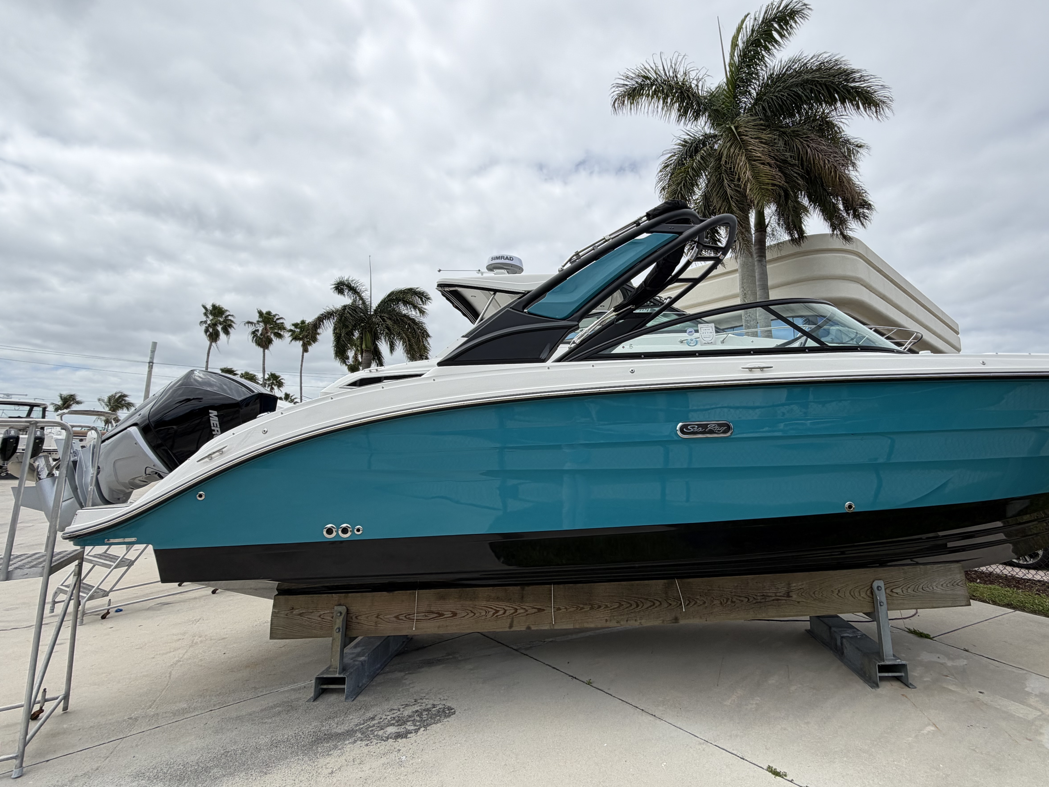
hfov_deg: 90.5
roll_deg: -1.0
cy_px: 359
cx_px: 597
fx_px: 515
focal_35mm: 17
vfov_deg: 74.6
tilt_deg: +10.0
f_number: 2.2
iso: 20
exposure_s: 1/864
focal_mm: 2.22
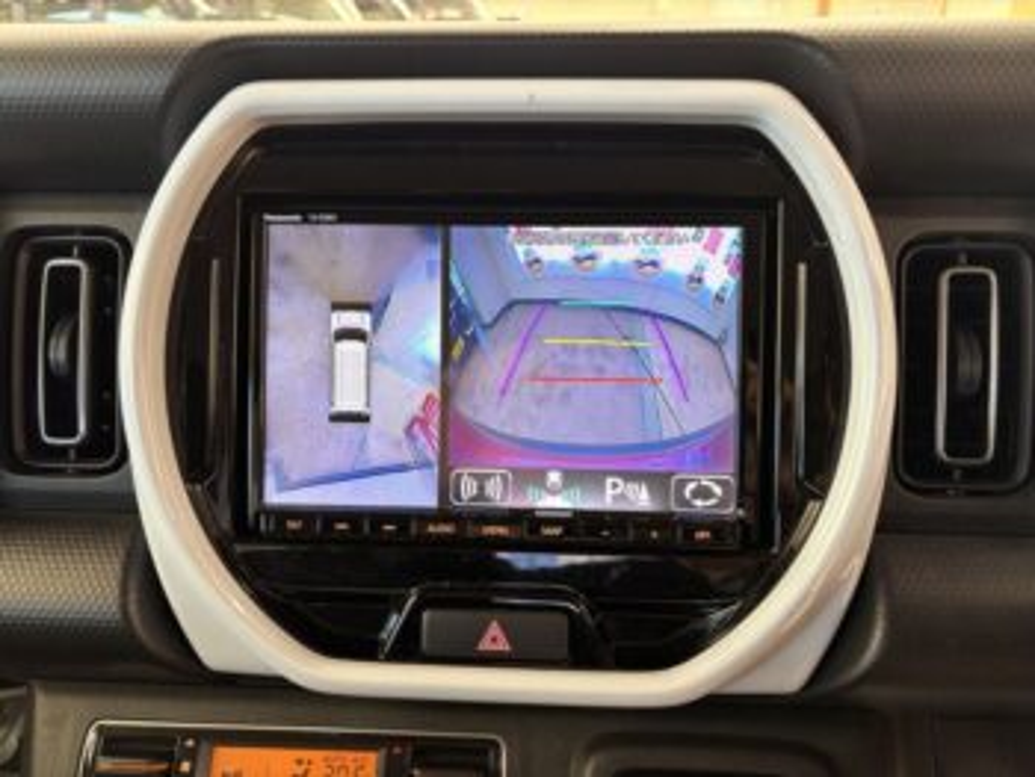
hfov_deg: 67.3
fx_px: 778
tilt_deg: -22.3
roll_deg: +1.0
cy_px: 388
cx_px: 518
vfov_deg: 53.1
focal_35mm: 26
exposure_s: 1/48
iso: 200
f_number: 1.6
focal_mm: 5.96
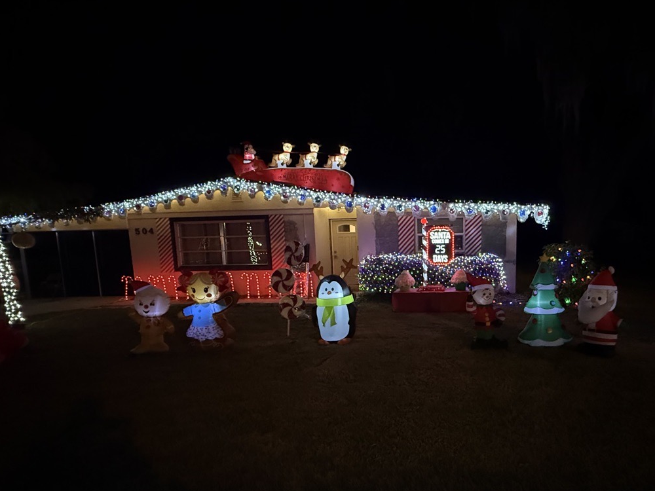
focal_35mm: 21
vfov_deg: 62.9
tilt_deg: -7.4
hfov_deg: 77.1
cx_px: 421
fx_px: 397
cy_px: 292
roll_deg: +1.7
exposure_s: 1/30
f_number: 2.2
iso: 1250
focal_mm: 2.22
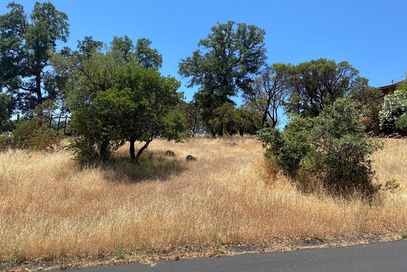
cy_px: 137
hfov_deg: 65.5
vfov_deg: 46.4
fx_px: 317
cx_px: 198
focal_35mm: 28
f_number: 1.8
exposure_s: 1/1898
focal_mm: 4.25
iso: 32
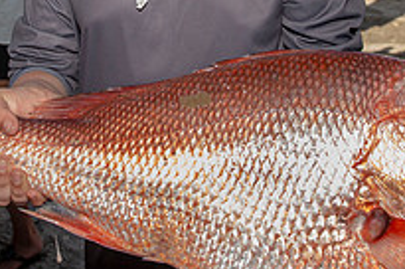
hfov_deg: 29.4
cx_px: 124
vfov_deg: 19.2
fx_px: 764
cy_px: -16
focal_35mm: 68
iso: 50
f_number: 6.3
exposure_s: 1/125
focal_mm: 24
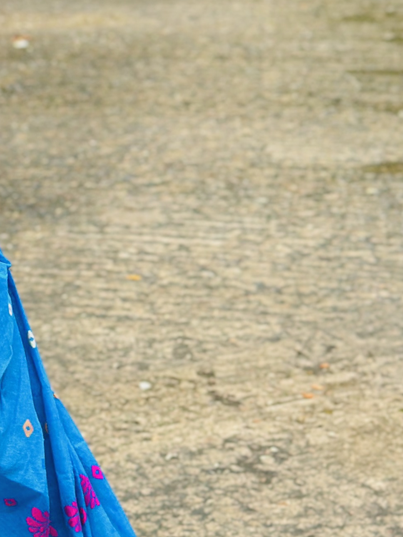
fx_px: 2328
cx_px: -144
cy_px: -70
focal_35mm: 150
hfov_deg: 9.7
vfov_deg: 12.9
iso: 125
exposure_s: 1/93
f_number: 1.78
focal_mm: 6.86
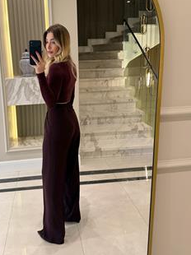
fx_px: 228
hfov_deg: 45.0
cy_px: 106
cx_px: 72
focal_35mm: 31
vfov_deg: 58.1
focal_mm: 6.76
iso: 125
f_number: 1.78
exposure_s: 1/50
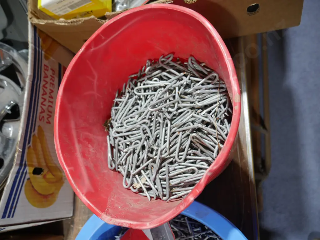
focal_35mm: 28
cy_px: 120
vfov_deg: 49.7
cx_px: 160
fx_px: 259
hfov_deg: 63.4
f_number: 3.5
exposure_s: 1/60
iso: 400
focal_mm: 14
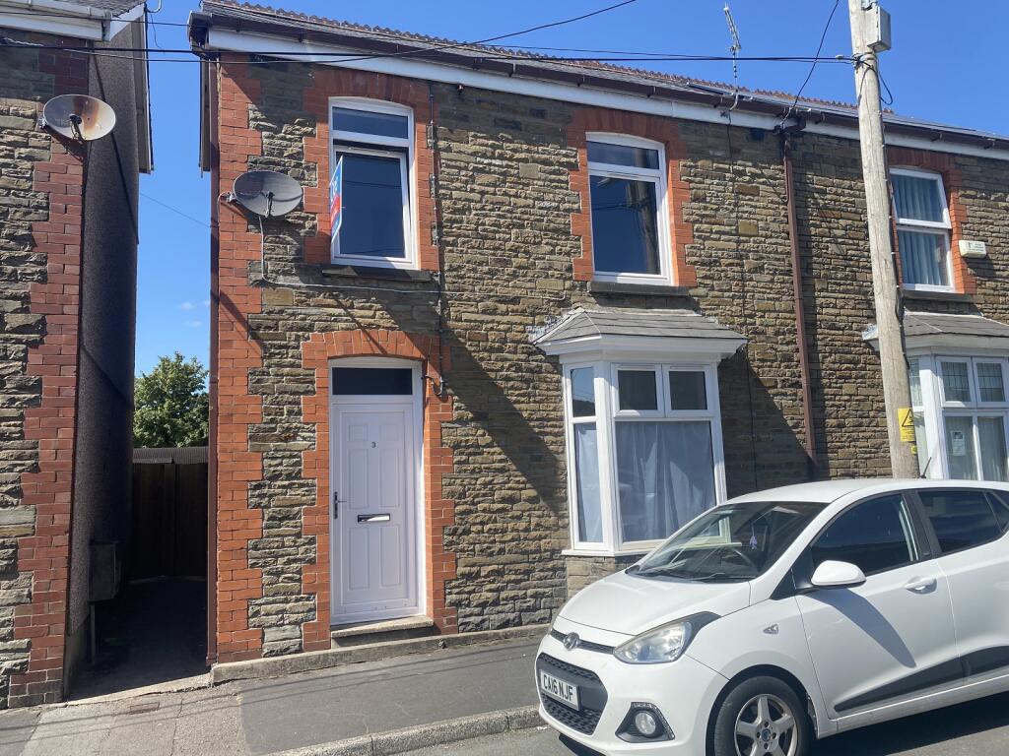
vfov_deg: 53.1
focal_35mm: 26
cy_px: 378
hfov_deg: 67.3
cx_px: 504
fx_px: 758
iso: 32
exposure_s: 1/1996
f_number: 1.8
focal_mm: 4.25
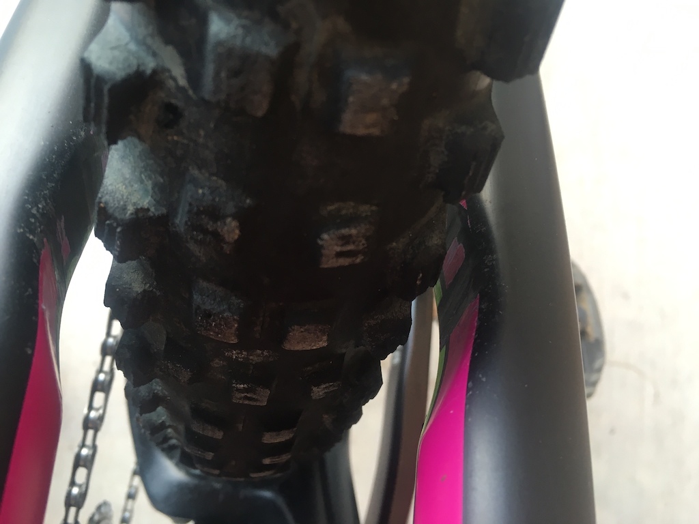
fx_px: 586
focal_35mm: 29
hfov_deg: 61.7
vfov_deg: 48.2
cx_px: 350
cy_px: 262
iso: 80
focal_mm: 4.15
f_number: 2.2
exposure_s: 1/33
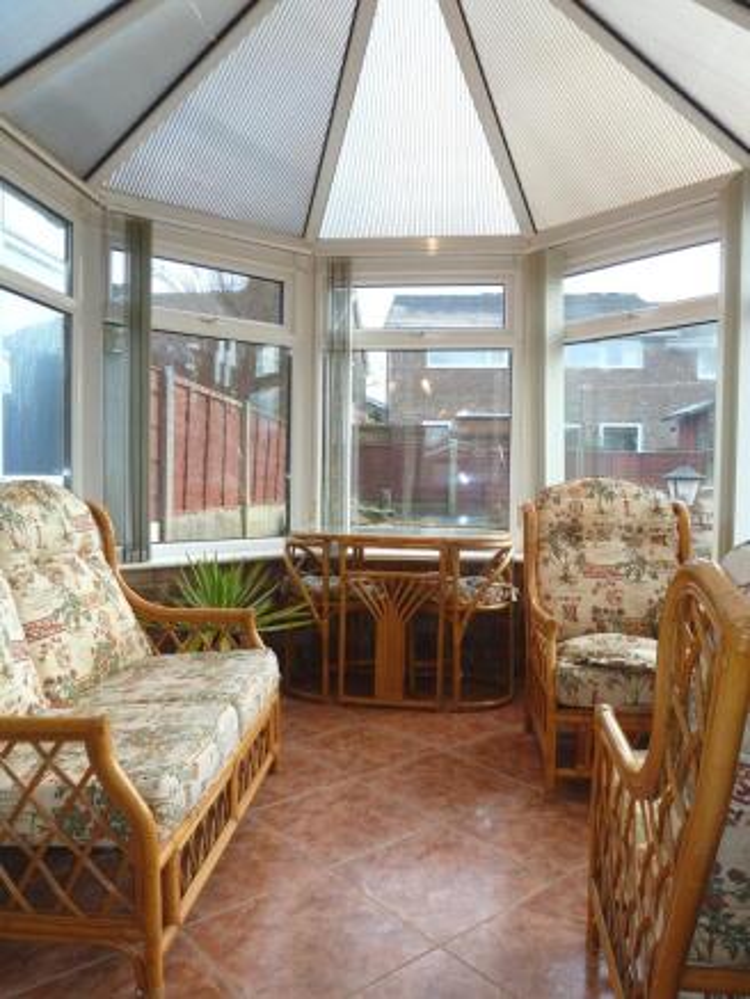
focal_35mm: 25
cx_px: 375
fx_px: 722
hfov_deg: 54.9
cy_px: 500
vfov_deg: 69.4
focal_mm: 4.1
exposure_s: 1/50
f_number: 3.3
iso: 100
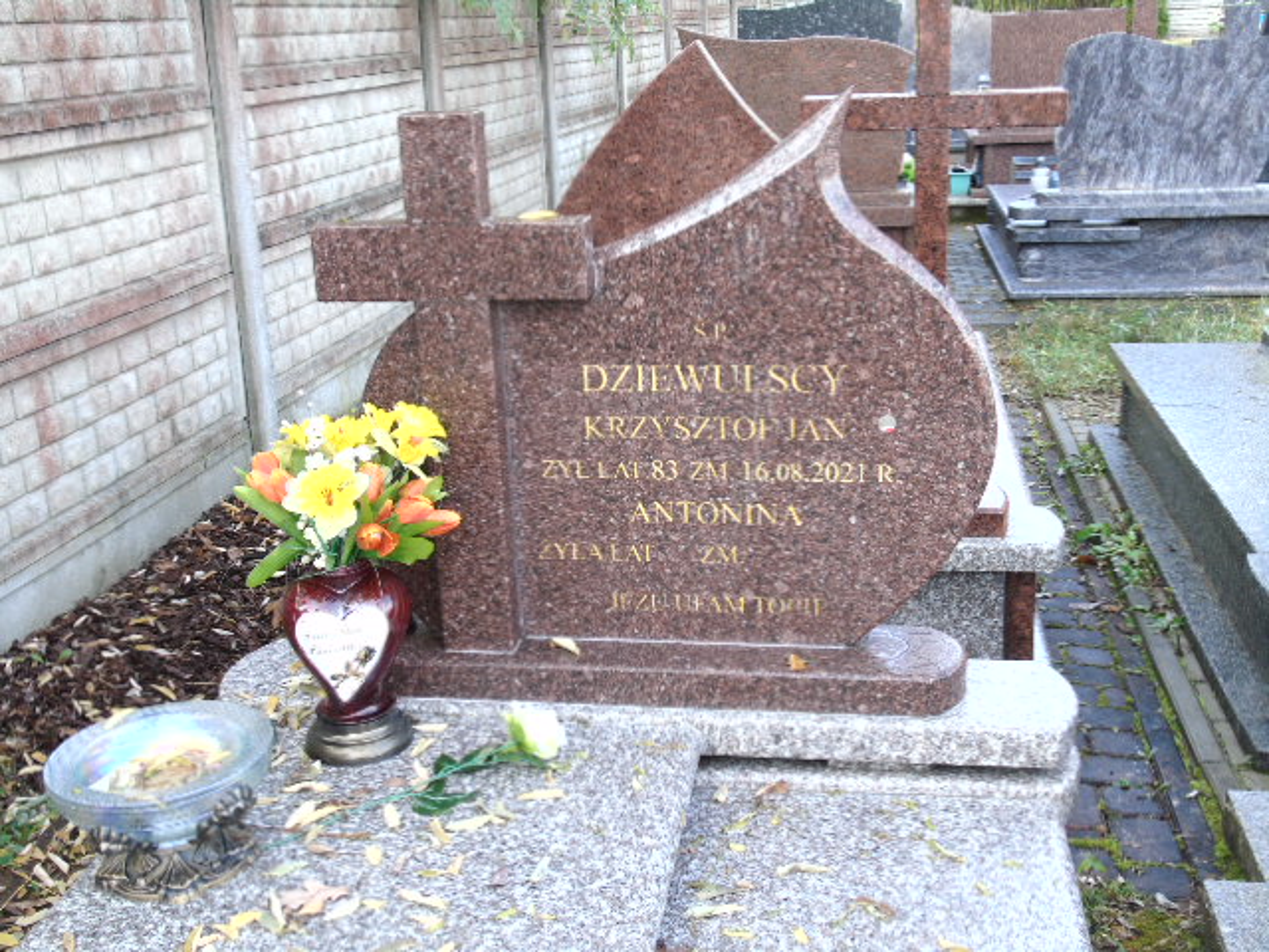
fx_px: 1466
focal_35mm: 40
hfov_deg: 46.8
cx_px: 634
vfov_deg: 36.0
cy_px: 476
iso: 80
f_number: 3.9
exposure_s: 1/40
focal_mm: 7.1
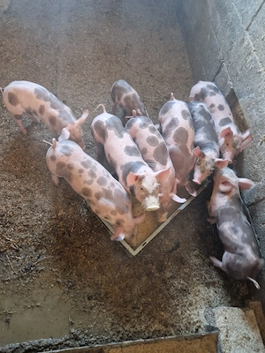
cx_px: 132
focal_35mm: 23
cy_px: 176
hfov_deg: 58.9
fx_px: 235
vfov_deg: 73.9
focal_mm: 5.4
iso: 640
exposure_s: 1/50
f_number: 1.8
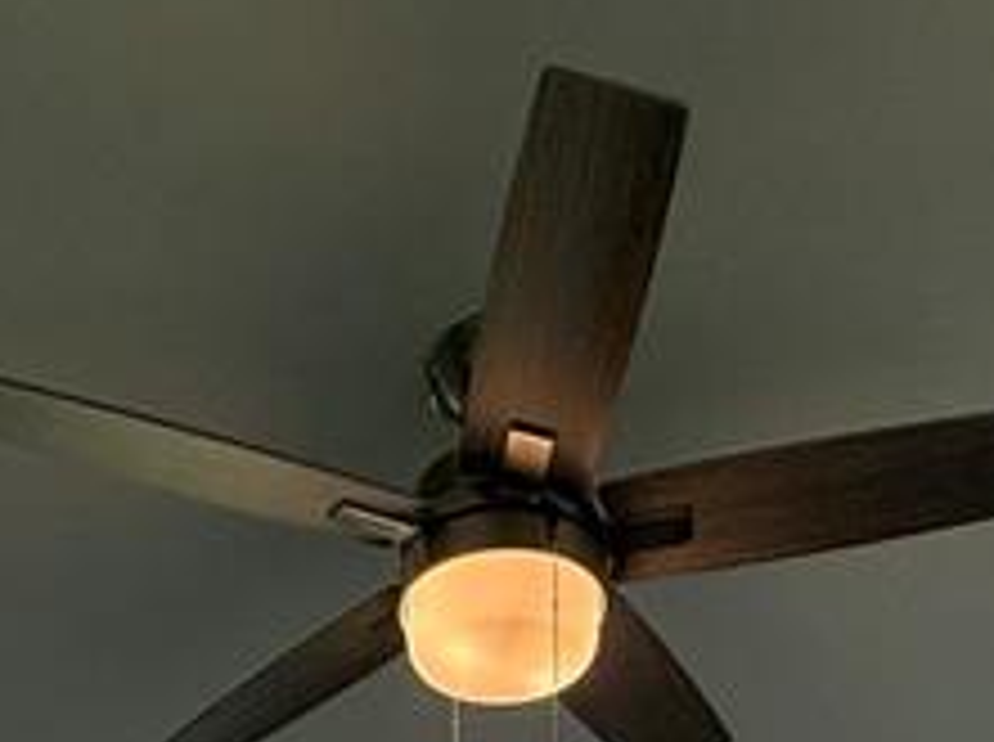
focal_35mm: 65
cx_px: 342
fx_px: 1863
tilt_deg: +1.7
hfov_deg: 29.7
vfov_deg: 15.8
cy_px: 1619
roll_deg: +0.3
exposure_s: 1/351
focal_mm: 2.22
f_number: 2.2
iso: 64
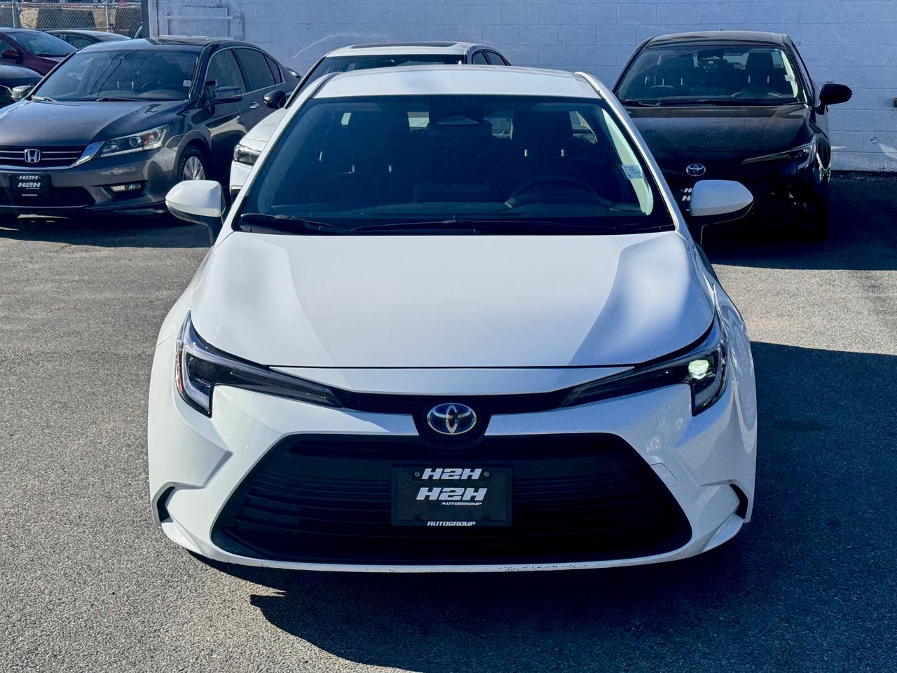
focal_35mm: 48
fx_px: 1244
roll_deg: -0.1
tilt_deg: -10.7
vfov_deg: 30.3
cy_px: 336
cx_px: 448
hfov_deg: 39.7
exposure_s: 1/3257
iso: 64
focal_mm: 6.76
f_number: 1.78
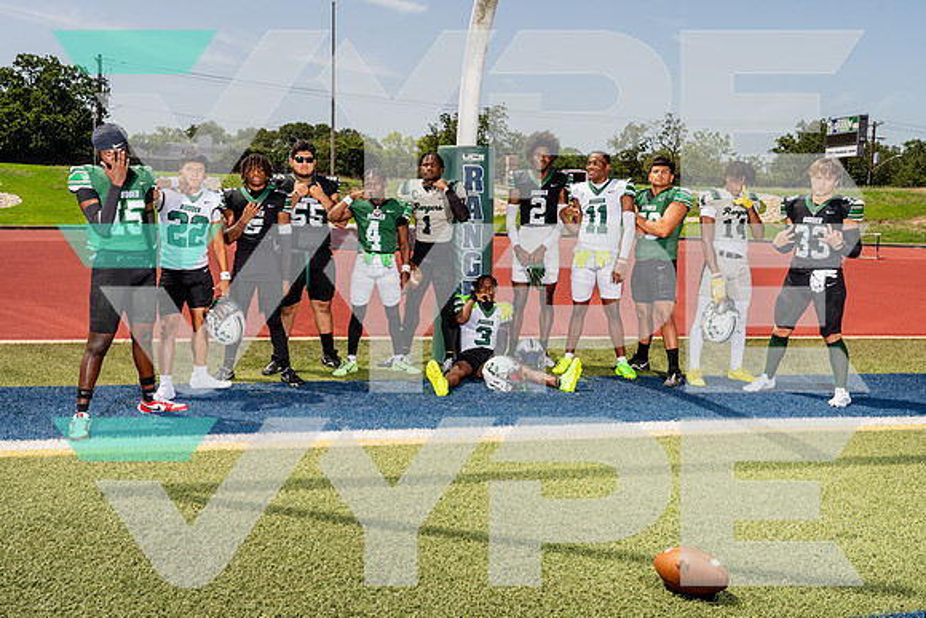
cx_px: 458
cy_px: 310
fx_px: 903
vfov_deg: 37.8
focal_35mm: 35
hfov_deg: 54.3
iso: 100
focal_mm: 33
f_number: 9
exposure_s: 1/250
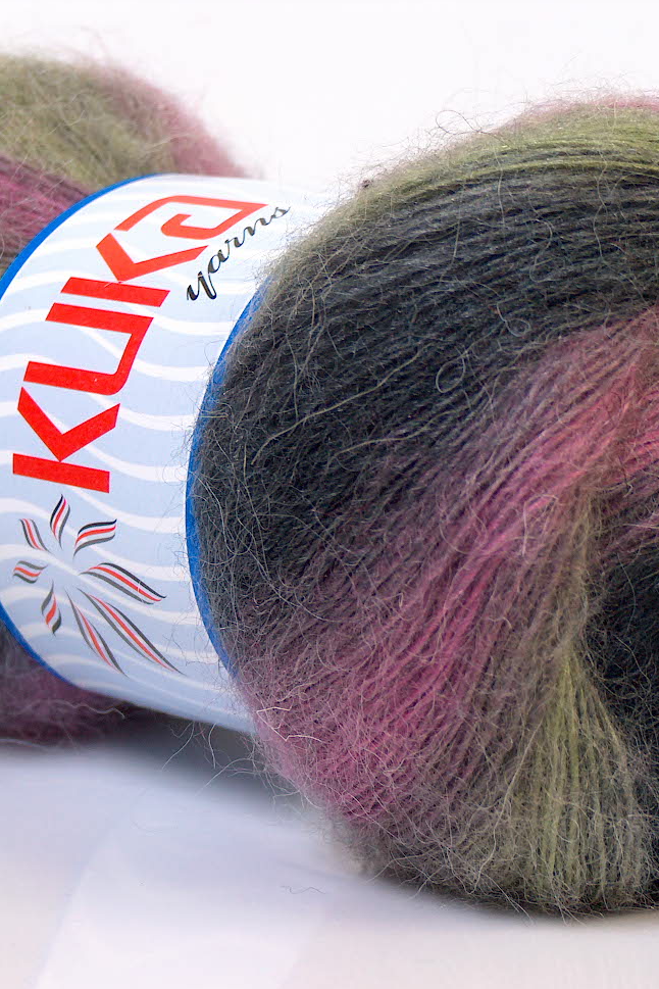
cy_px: 494
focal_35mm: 117
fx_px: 3212
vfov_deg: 17.5
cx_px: 317
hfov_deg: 11.7
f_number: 2.9
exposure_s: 1/12.9
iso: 200
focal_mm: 17.25
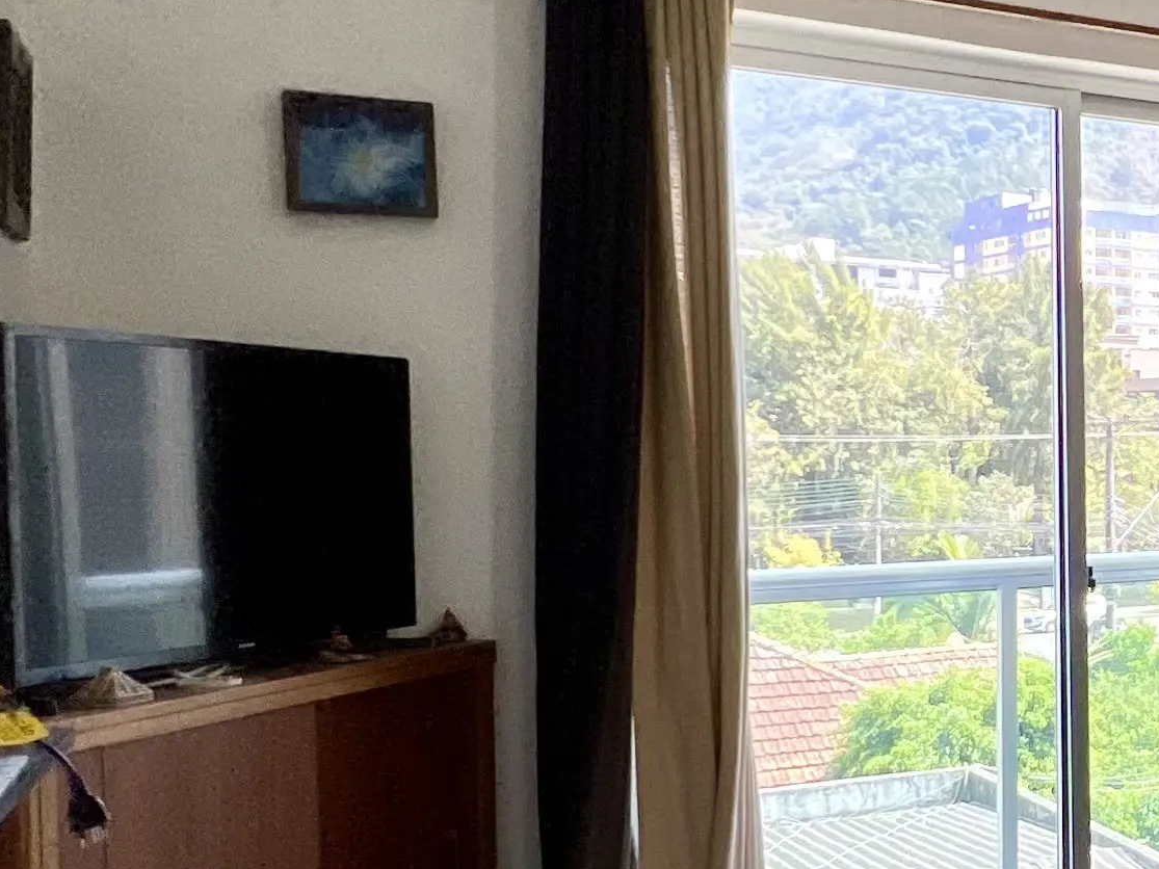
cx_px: 1744
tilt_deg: -1.8
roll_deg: -0.3
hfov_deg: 27.5
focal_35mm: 47
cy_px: 480
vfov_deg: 30.9
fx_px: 1573
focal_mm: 1.57
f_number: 1.8
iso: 32
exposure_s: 1/120
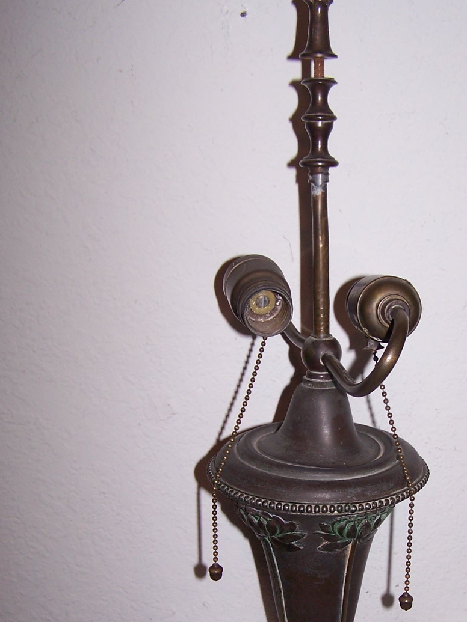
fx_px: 1026
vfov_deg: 33.3
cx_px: 343
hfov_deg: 25.4
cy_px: 444
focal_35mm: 57
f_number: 2.8
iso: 80
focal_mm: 6.3
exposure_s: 1/60
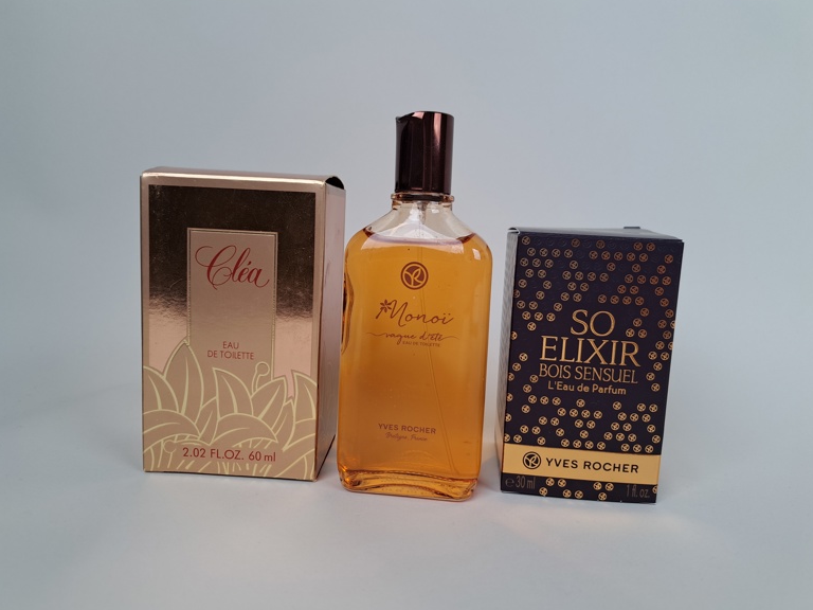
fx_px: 587
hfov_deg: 69.4
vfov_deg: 54.9
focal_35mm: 25
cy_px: 302
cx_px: 402
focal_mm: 5.23
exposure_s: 1/100
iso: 50
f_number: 1.8
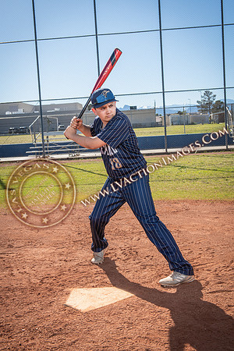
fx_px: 439
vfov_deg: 43.6
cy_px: 176
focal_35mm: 45
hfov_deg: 29.9
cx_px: 117
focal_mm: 45
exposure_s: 1/250
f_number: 8
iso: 200
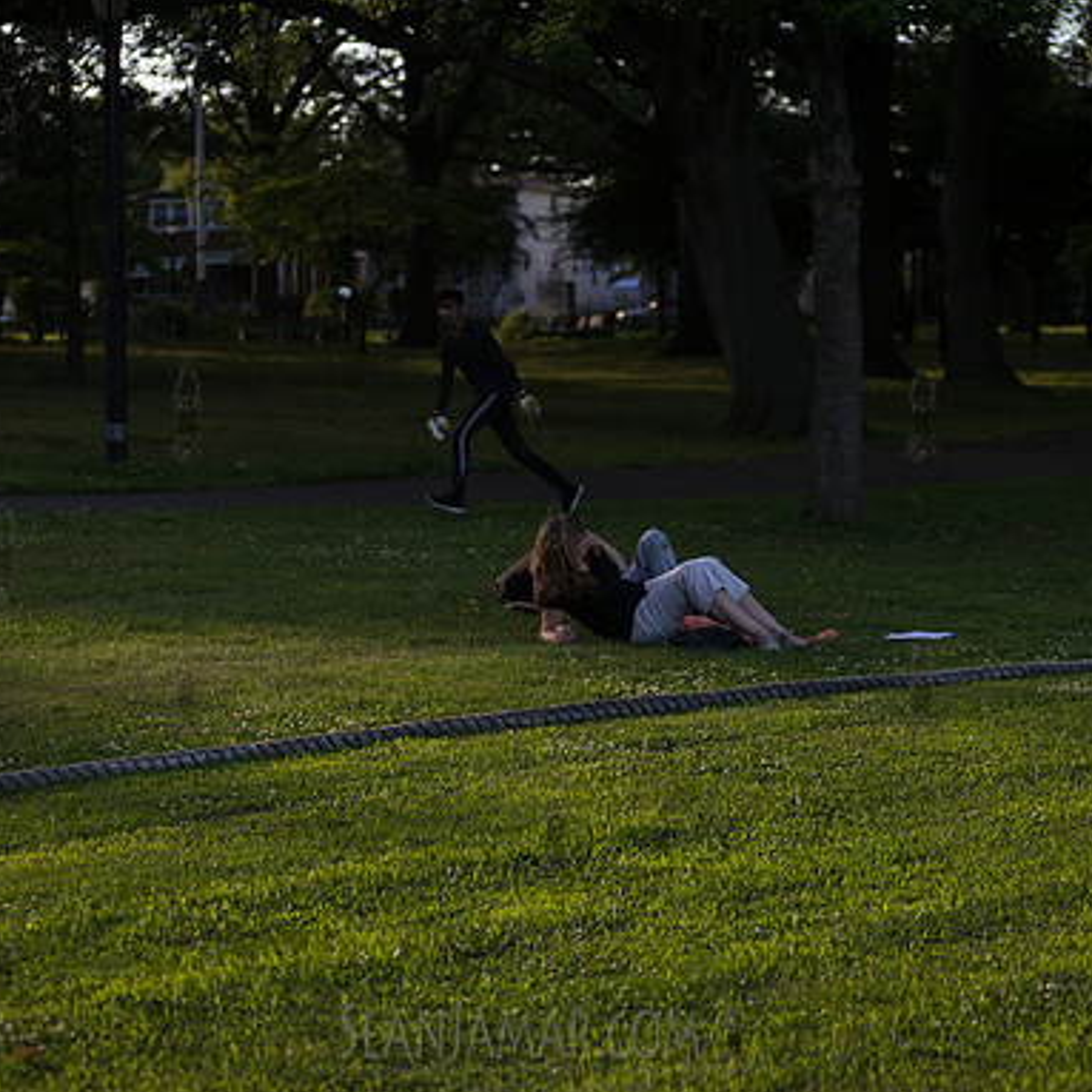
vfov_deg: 16.9
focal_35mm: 103
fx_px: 3676
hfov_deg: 16.9
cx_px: 553
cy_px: 549
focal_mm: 80
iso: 200
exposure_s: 1/1600
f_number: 2.8
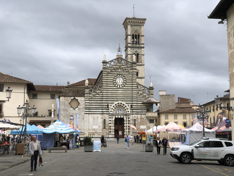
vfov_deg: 28.0
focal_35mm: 52
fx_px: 352
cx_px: 117
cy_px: 88
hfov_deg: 36.8
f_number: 2.4
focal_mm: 6
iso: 16
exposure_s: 1/417
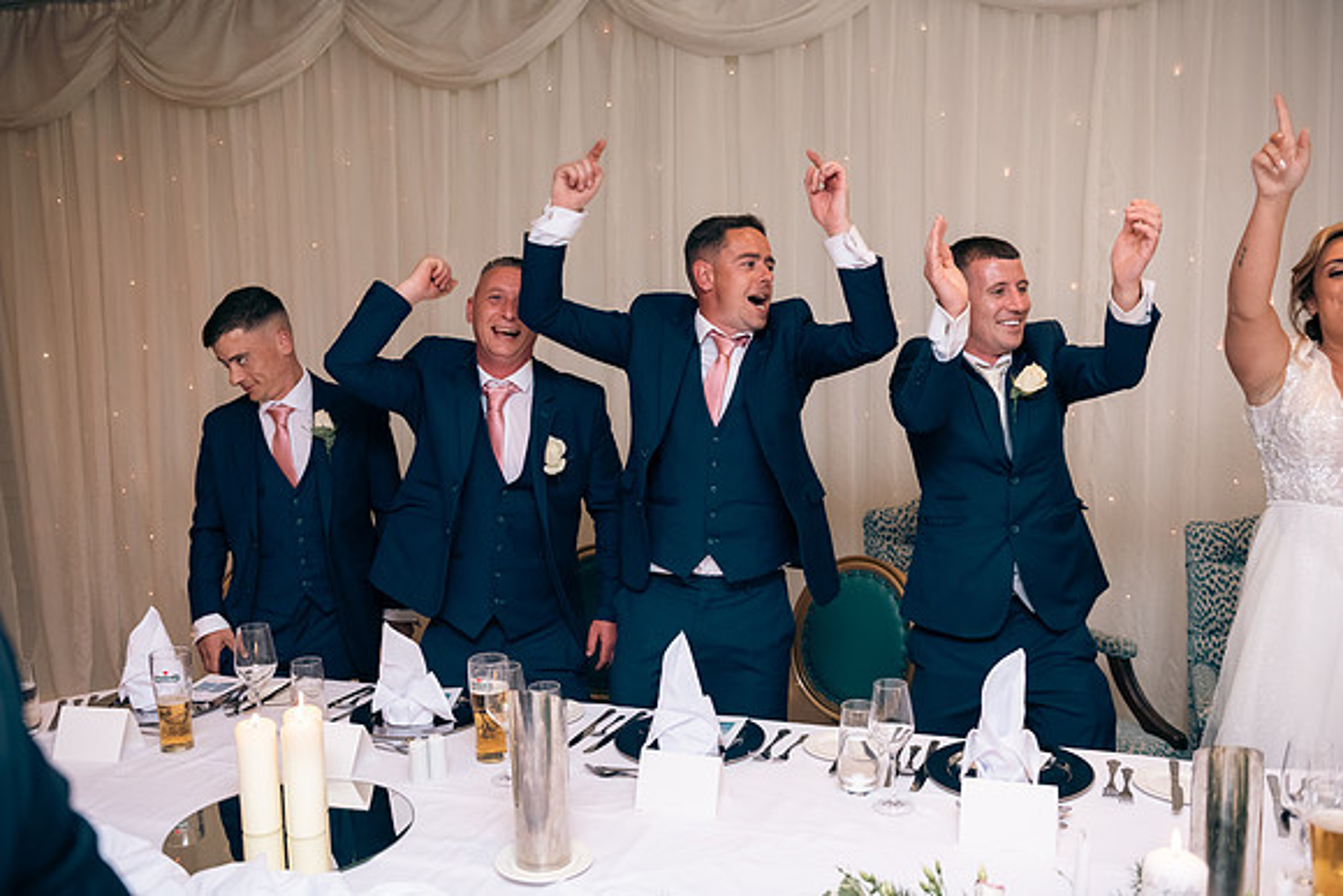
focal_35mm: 35
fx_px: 1306
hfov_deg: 54.4
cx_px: 672
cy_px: 448
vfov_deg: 37.9
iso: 640
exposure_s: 1/160
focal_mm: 35
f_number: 3.5
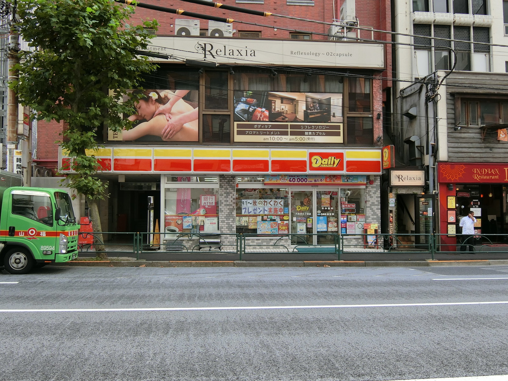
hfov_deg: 54.0
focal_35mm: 34
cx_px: 254
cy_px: 190
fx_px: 499
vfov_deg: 41.8
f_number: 3.4
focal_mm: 7.2
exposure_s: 1/320
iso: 80
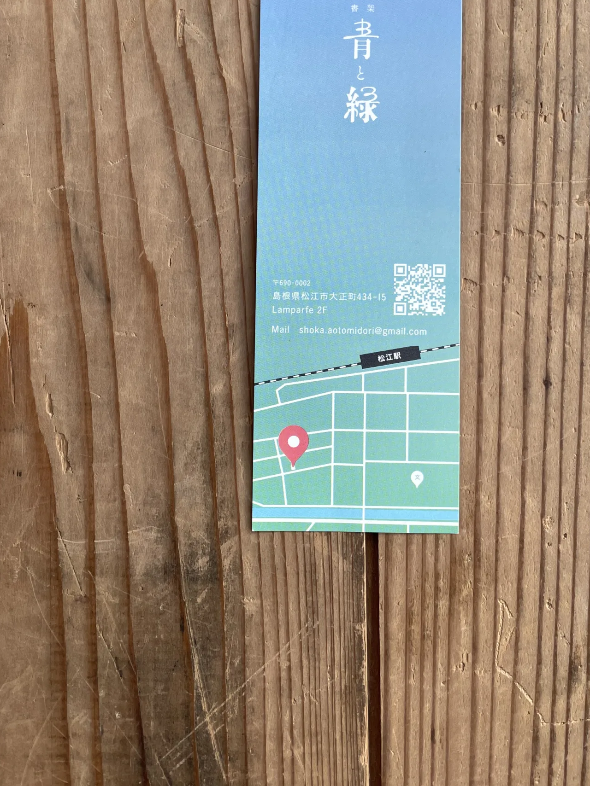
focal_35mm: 39
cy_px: 209
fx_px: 886
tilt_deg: -88.3
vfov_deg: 46.4
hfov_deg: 36.7
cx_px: 359
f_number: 1.6
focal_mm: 4.2
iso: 32
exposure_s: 1/222
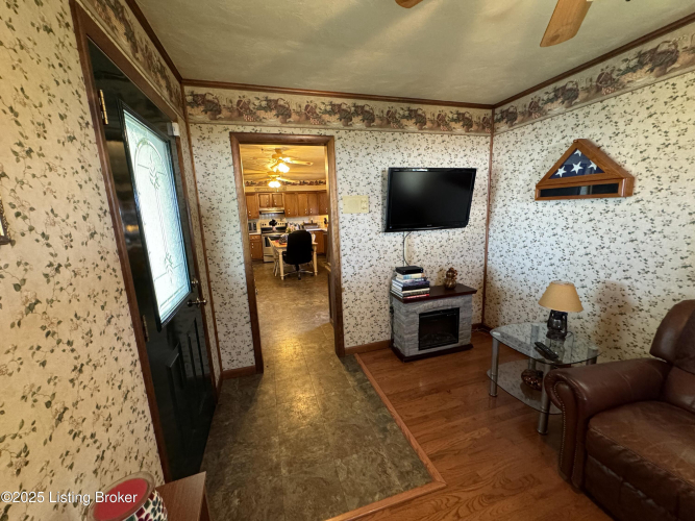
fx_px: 281
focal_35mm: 14
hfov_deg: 102.1
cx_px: 348
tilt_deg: -10.8
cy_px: 260
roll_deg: +2.0
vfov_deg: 85.7
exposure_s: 1/60
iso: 640
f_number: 2.2
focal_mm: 2.22
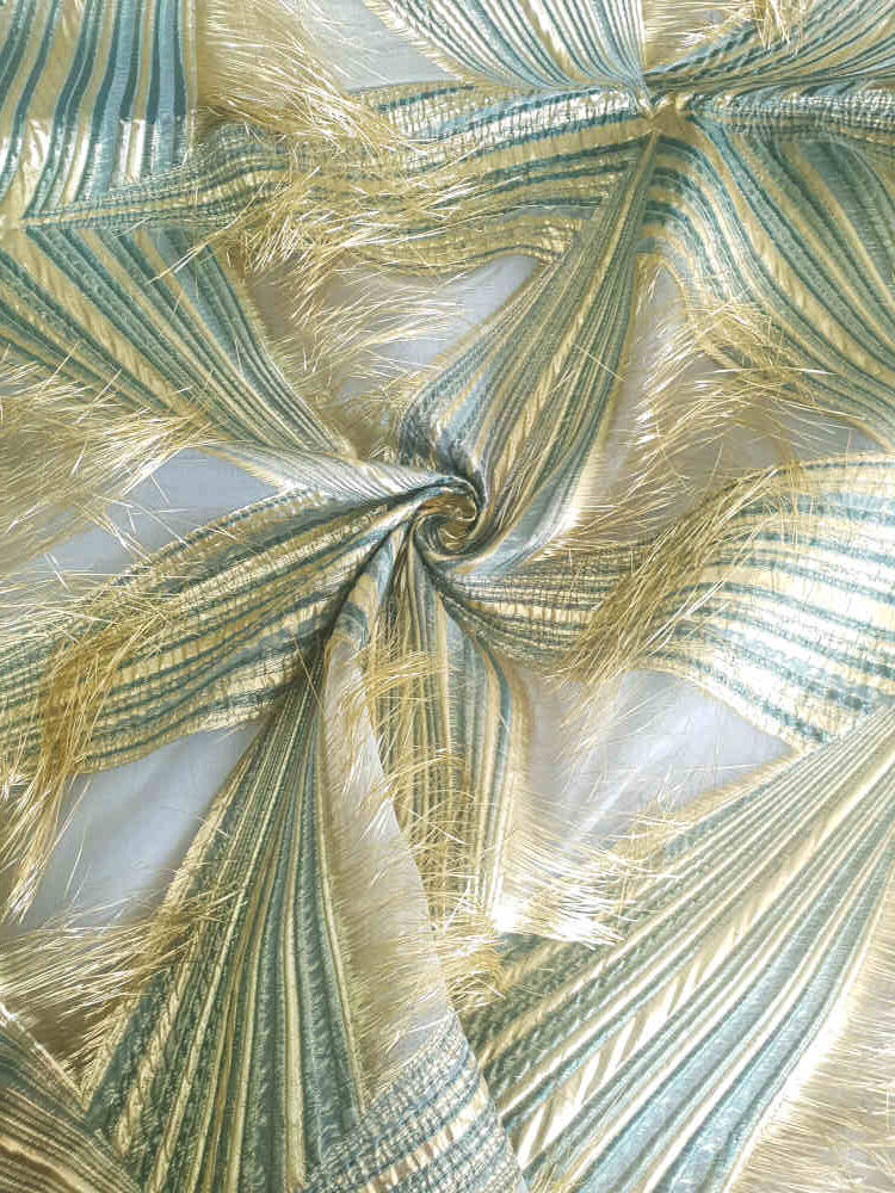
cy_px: 596
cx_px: 448
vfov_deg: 67.3
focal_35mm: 26
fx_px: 896
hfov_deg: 53.1
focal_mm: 4.3
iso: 200
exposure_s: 1/60
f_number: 2.4
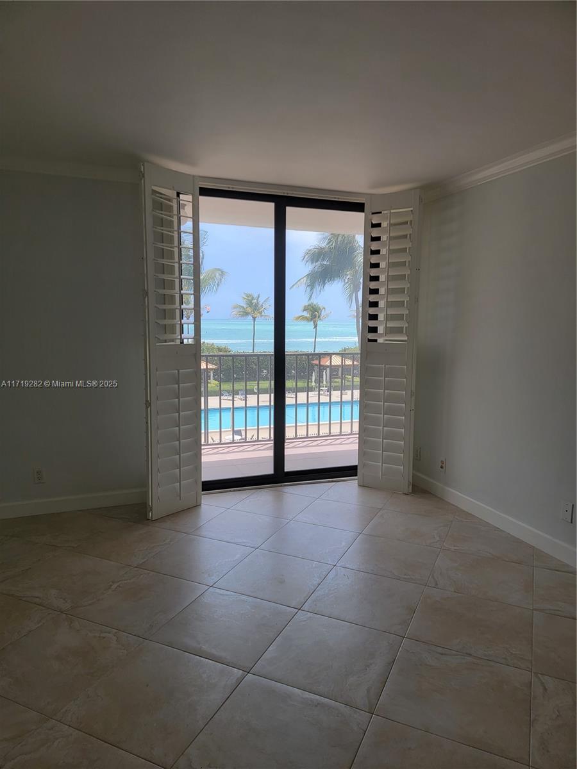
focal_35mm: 24
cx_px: 288
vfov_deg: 71.6
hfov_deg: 56.8
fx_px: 533
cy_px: 384
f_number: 1.8
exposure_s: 1/287
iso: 16
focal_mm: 6.7
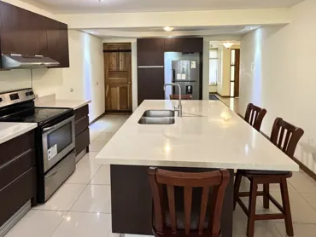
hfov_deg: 71.6
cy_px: 83
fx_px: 219
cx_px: 158
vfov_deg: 55.9
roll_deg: +1.0
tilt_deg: -4.2
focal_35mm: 24
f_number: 2.2
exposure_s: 1/60
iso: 640
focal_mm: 2.22
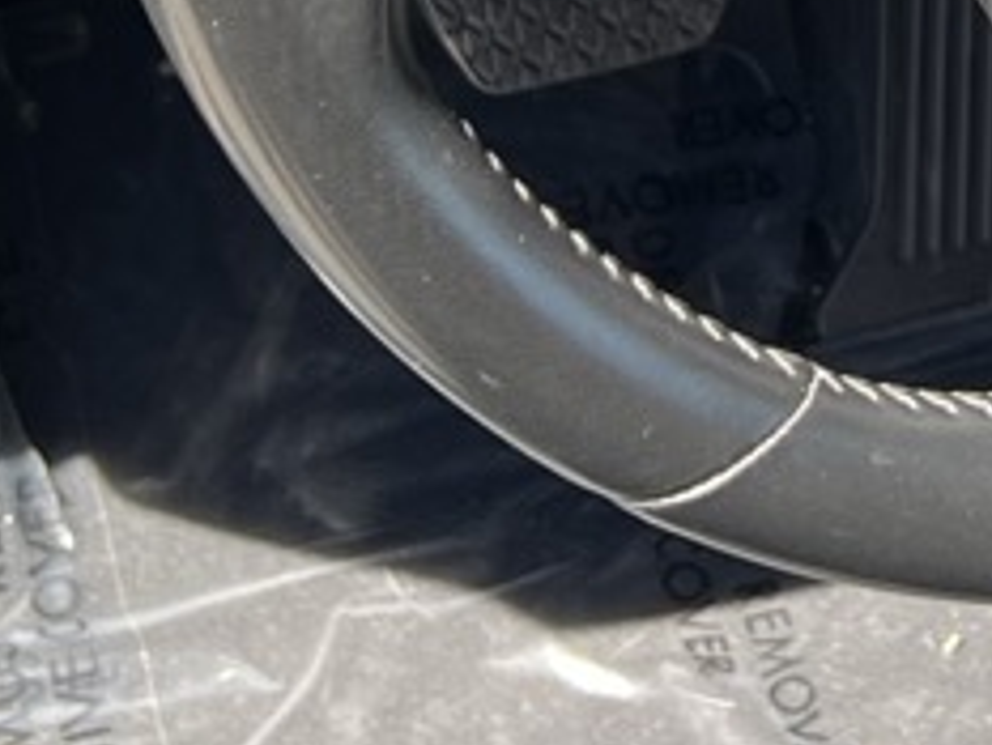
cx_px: 1677
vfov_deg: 9.7
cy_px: -715
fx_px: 4100
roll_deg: -11.4
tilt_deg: -31.8
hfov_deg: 12.8
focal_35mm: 143
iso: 40
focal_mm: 5.7
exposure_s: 1/195
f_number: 1.5
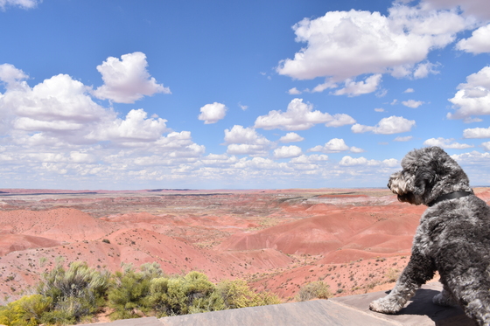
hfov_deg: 59.5
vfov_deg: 41.7
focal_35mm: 32
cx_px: 245
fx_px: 429
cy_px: 163
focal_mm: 21
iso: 200
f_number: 11
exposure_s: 1/500
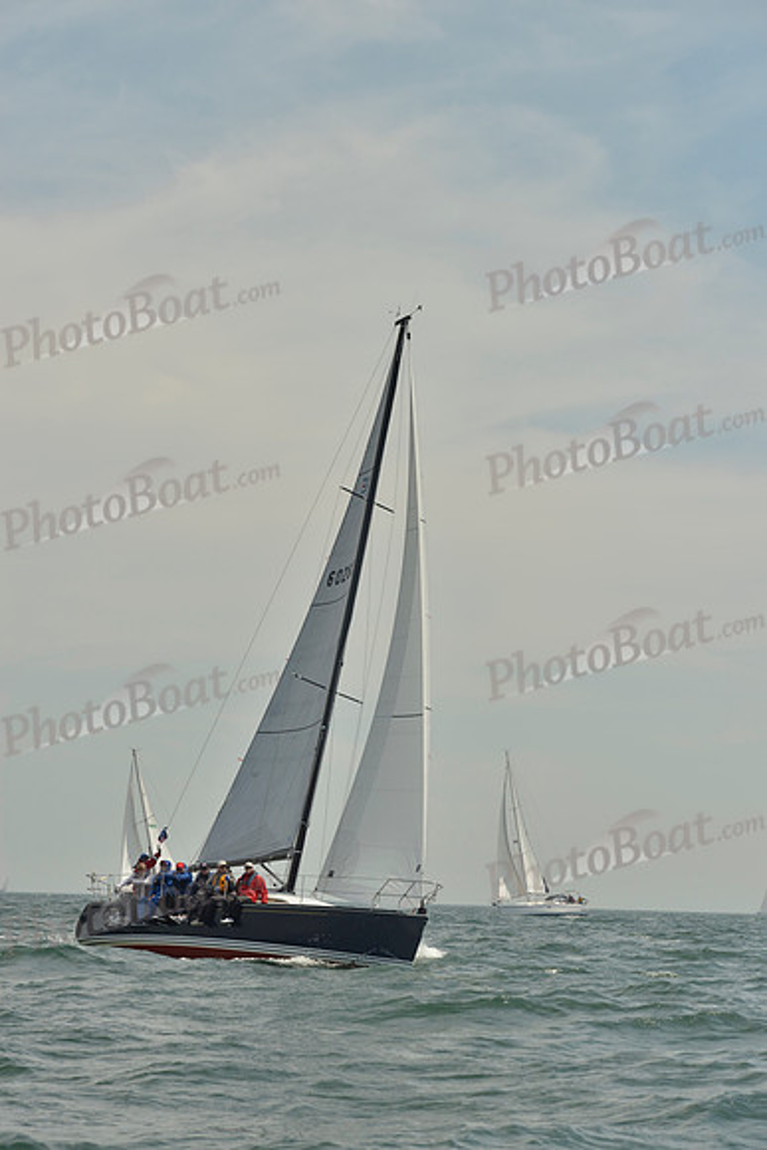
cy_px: 575
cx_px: 384
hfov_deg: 17.1
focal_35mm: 80
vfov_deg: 25.4
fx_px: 2555
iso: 200
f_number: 8
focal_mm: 80
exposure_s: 1/1250
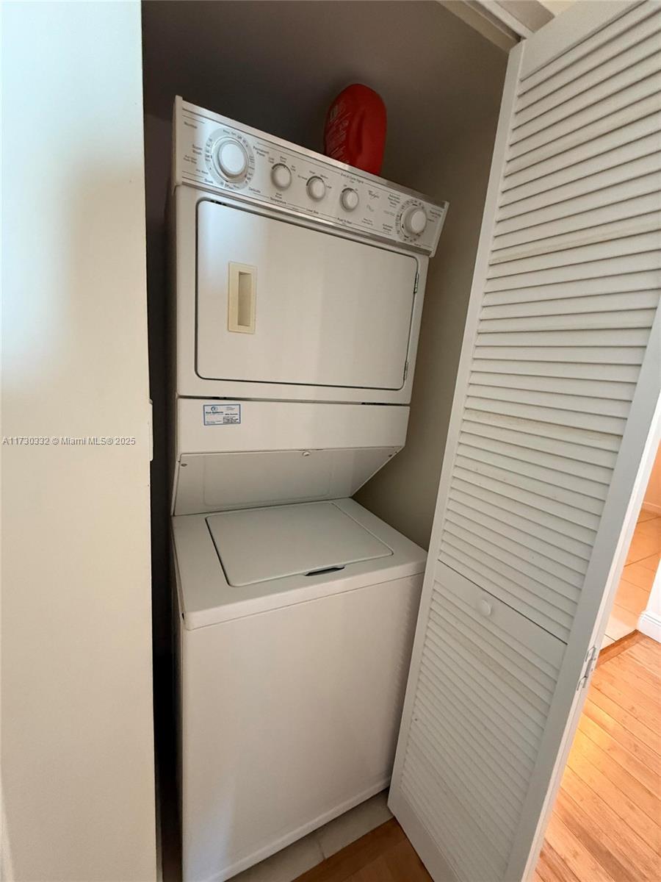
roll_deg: -4.8
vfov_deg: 102.1
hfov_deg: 85.7
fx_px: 356
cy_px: 441
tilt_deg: -10.5
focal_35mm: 14
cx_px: 330
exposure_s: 1/60
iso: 640
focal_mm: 2.22
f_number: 2.2
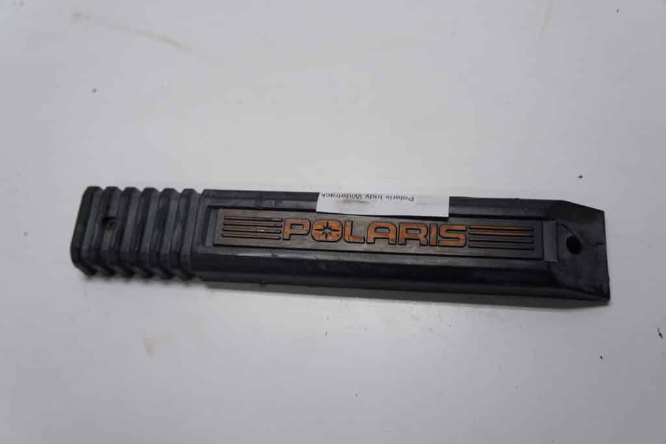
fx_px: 583
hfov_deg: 59.5
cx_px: 333
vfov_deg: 41.7
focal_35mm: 32
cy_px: 222
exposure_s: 1/60
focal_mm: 21
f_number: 4
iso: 100
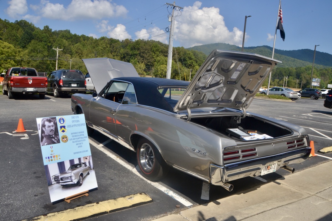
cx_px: 166
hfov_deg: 67.4
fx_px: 249
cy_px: 110
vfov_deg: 47.9
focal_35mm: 27
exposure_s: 1/200
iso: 360
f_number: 22
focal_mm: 18
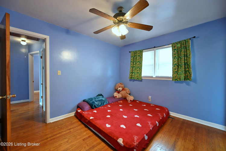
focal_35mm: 14
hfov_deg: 104.2
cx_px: 113
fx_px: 88
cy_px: 76
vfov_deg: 81.3
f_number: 5.6
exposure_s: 1/15
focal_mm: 14
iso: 560
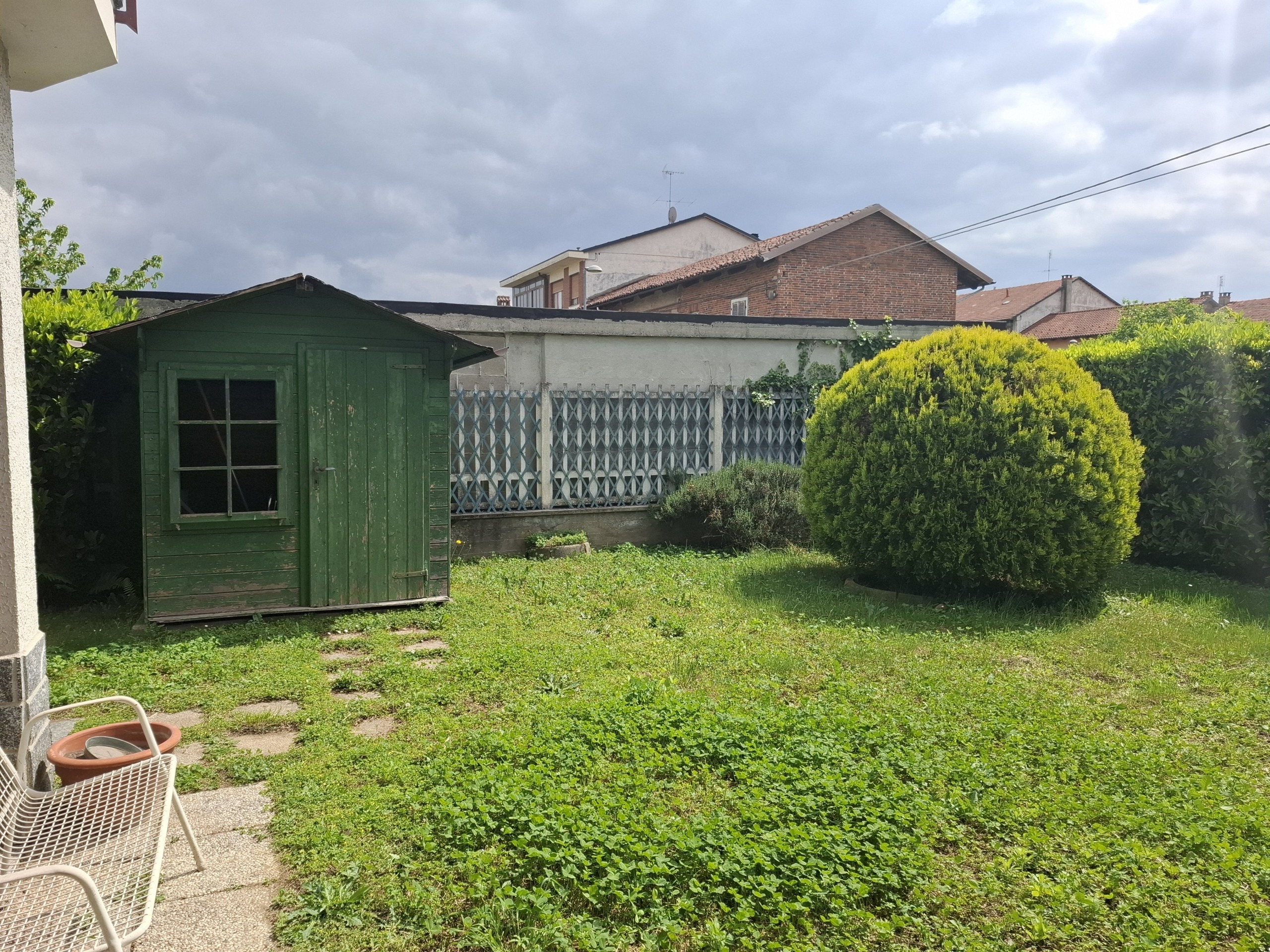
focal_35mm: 23
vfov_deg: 58.9
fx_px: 844
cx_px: 635
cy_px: 476
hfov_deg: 73.9
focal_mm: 5.54
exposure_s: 1/2045
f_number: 1.8
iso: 50
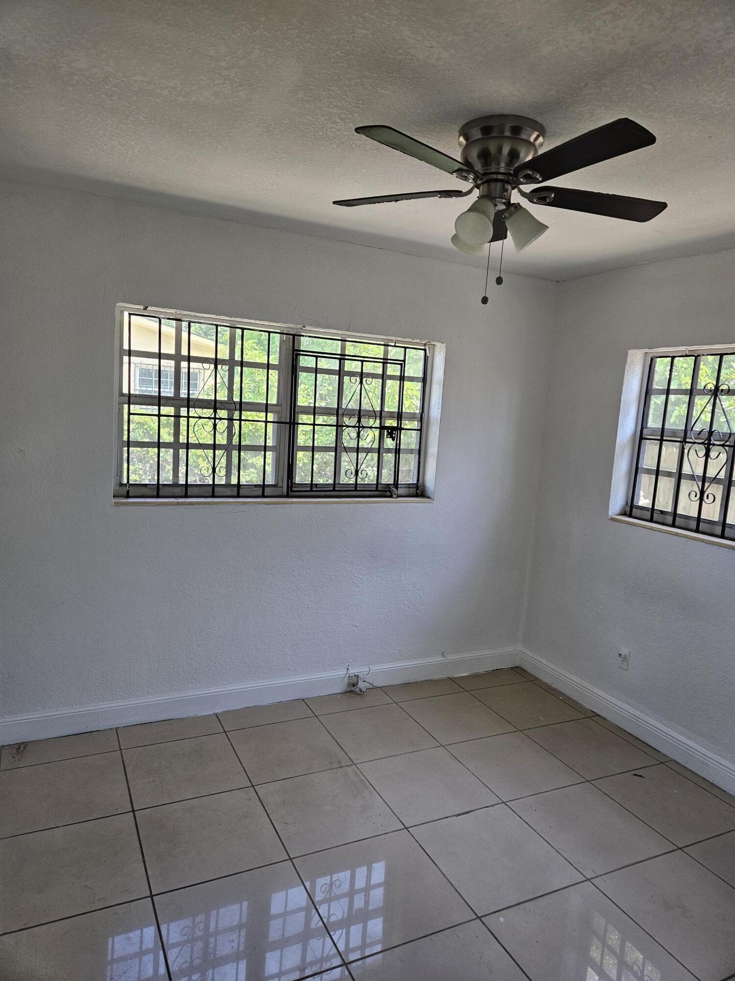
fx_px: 651
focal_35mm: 23
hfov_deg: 58.9
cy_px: 490
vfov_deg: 73.9
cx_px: 368
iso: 100
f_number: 1.8
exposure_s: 1/120
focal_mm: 5.4
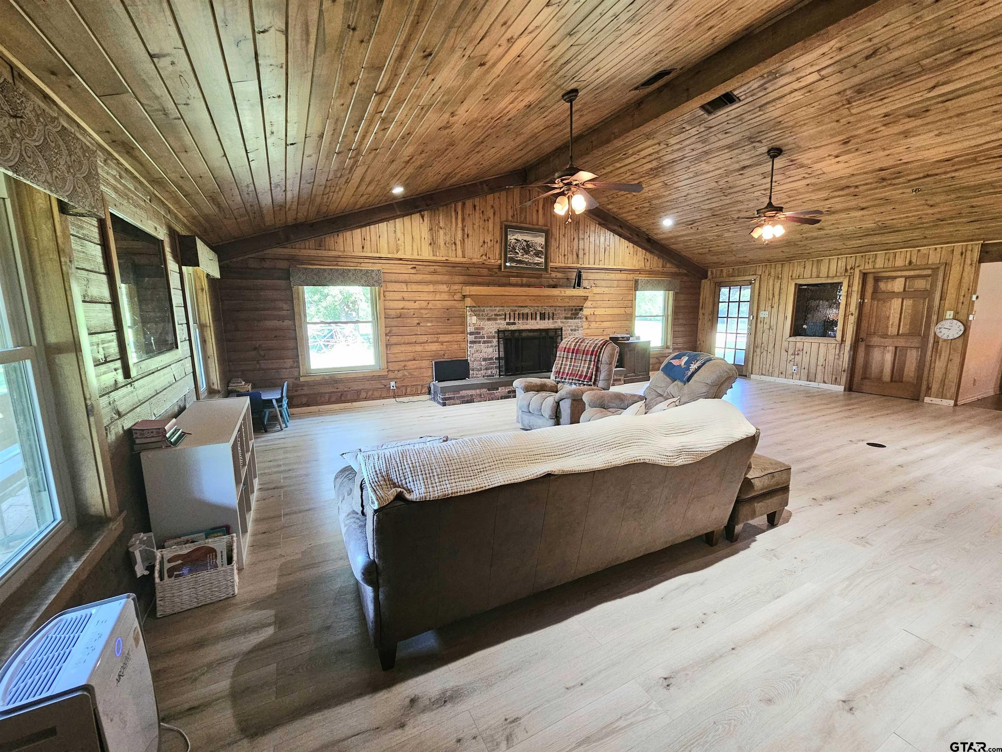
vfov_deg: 89.9
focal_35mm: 13
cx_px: 501
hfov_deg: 106.2
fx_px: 376
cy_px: 376
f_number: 2.2
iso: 400
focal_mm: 2.2
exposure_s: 1/30
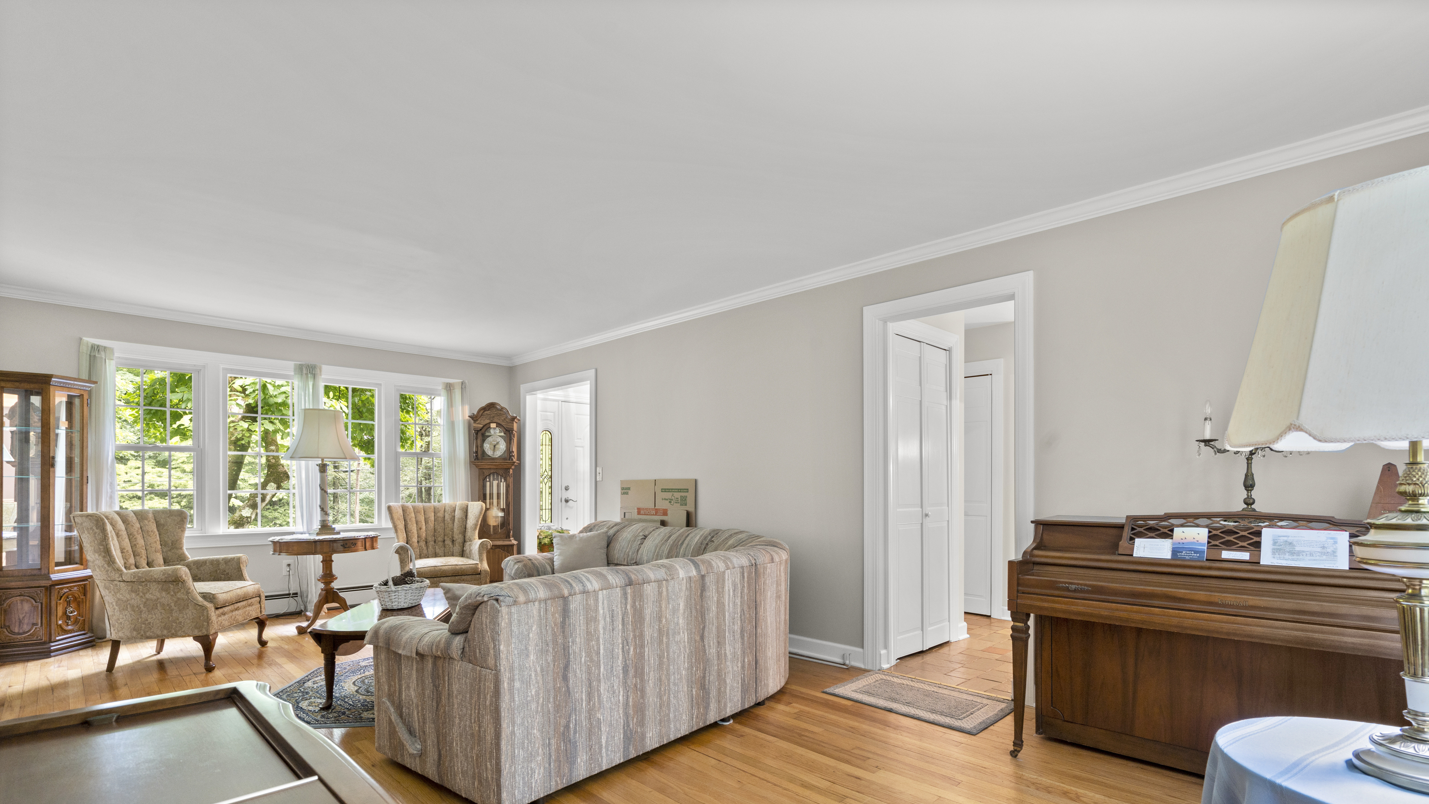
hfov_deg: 95.9
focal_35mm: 17
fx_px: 644
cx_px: 722
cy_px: 481
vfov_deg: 63.4
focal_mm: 16
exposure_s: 1/1.67
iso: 250
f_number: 9
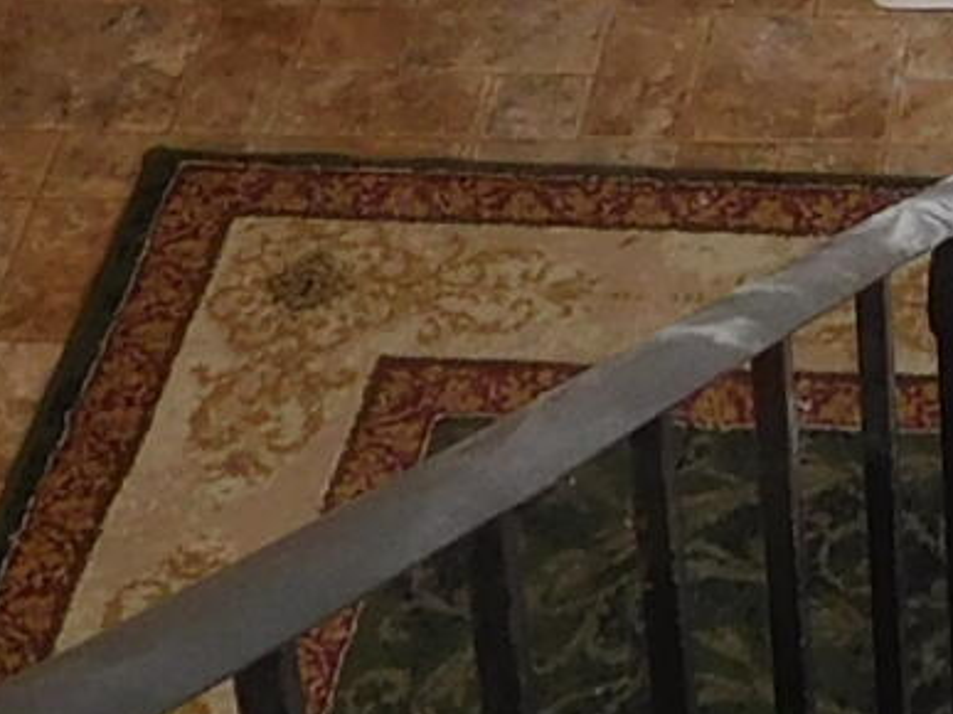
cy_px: -640
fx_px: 5339
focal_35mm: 194
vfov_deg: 7.4
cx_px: 1827
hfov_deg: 9.6
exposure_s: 1/30
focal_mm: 4.5
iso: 125
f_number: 3.4
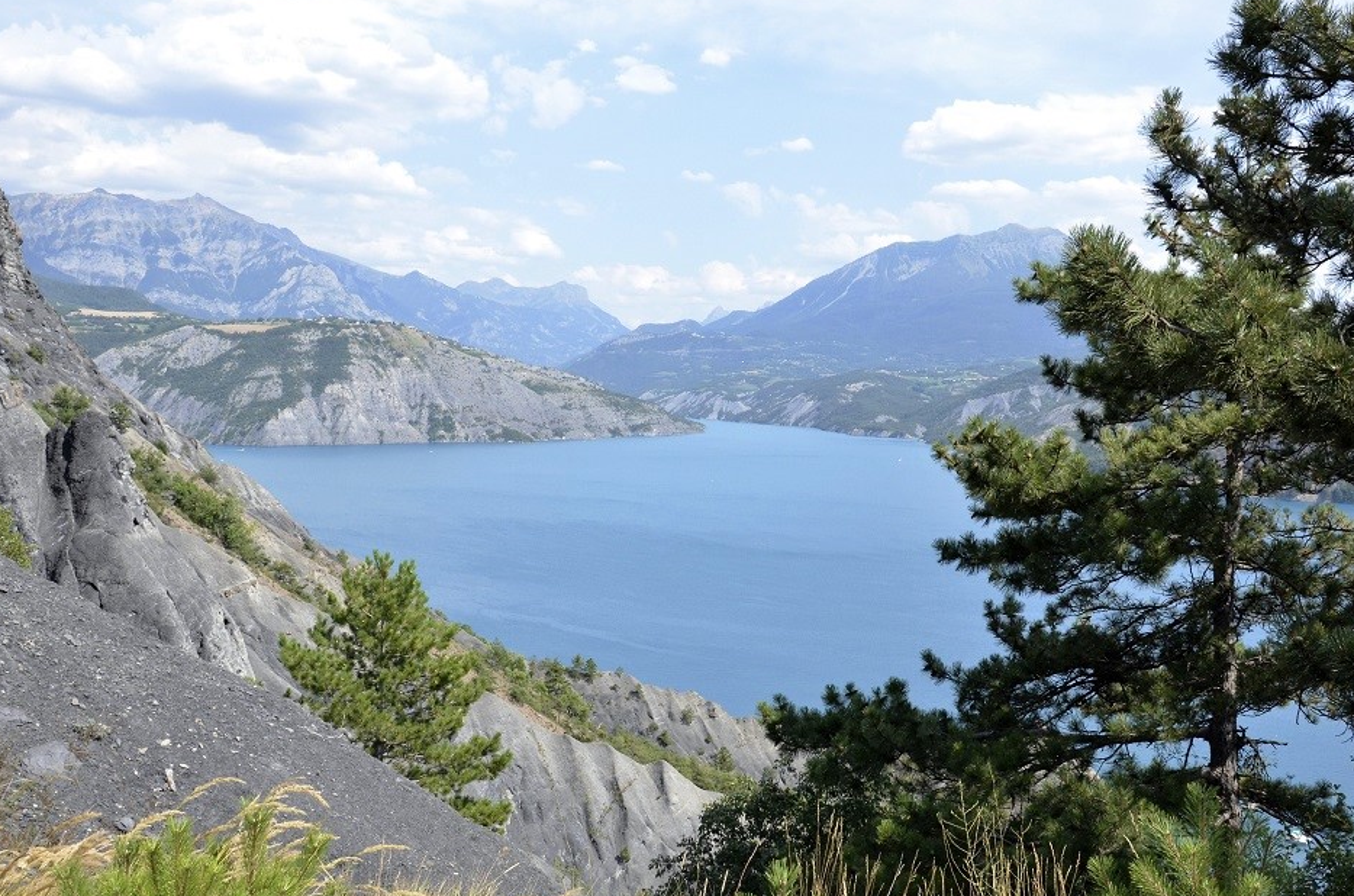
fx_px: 1296
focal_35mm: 35
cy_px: 449
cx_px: 728
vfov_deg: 38.1
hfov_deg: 55.1
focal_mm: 21
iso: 1600
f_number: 14
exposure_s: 1/800
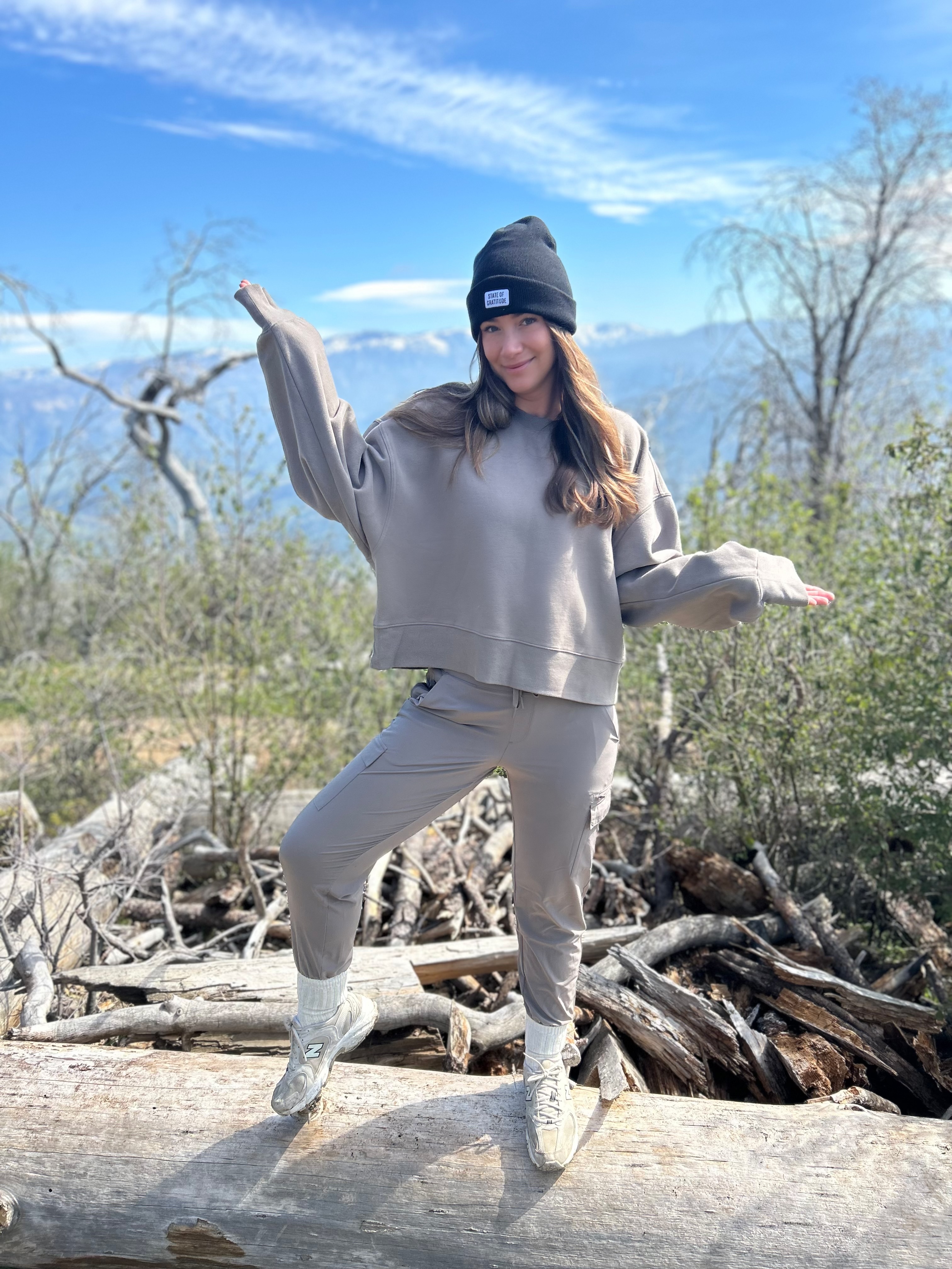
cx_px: 476
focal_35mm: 26
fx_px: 953
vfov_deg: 67.3
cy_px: 634
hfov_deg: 53.1
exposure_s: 1/2571
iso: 50
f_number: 1.5
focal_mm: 5.7
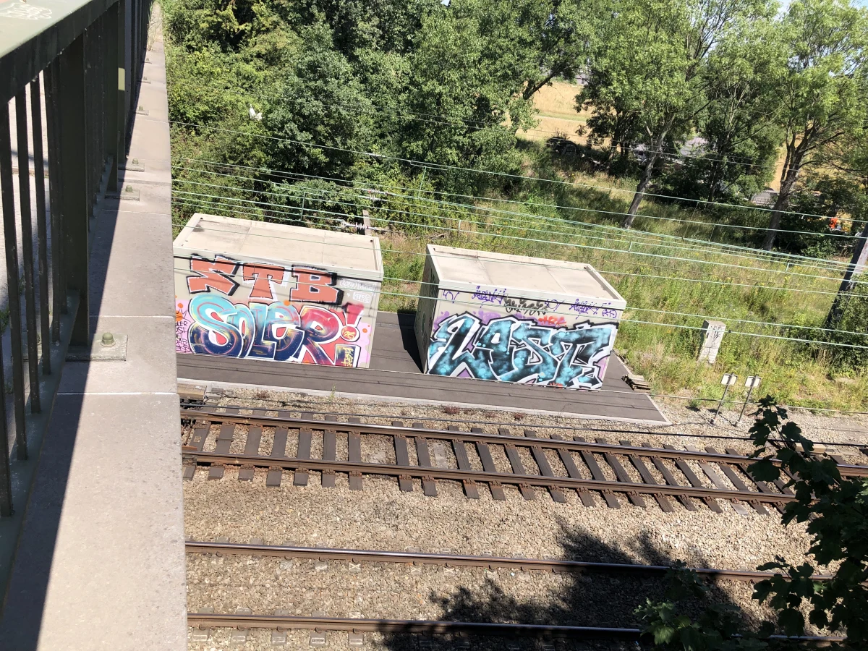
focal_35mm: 28
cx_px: 434
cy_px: 326
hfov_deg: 63.4
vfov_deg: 49.7
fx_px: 702
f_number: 1.8
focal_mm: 4
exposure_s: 1/1548
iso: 20
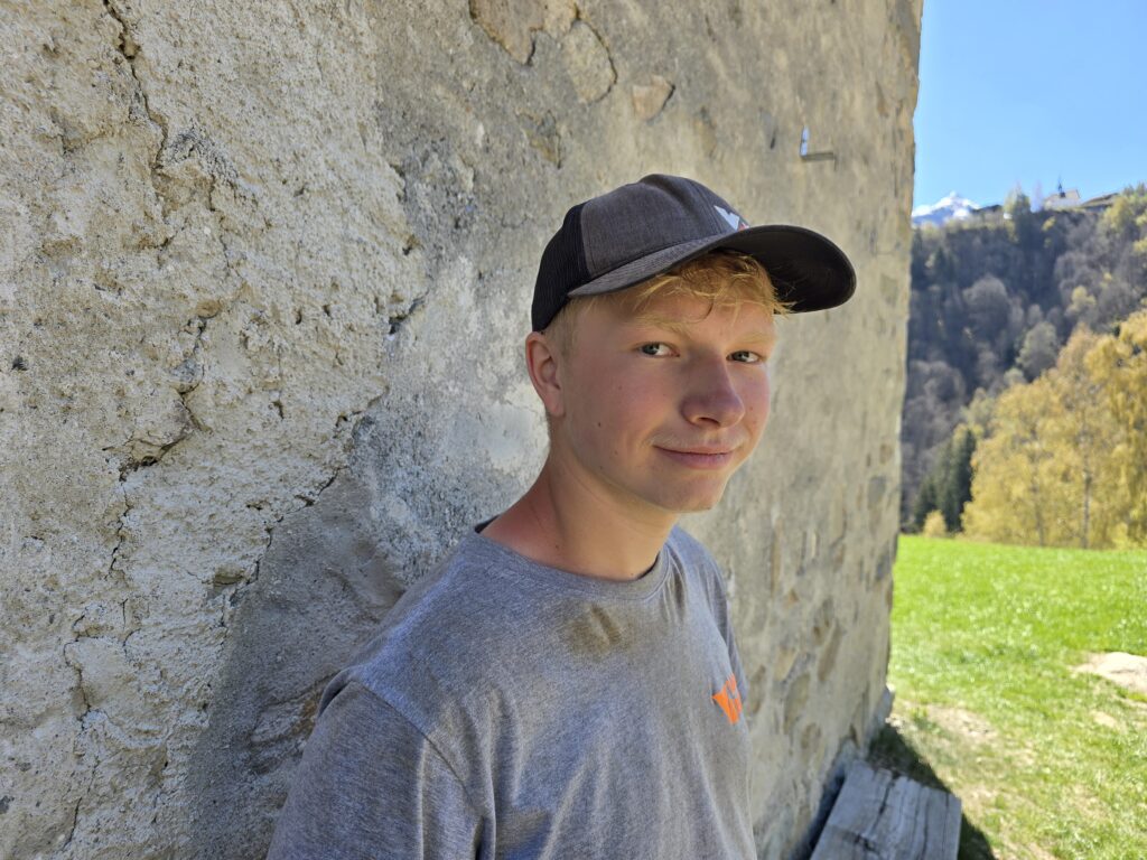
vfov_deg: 58.9
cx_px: 574
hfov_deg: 73.9
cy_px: 430
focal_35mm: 23
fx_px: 762
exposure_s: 1/334
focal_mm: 6.3
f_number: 1.7
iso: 12
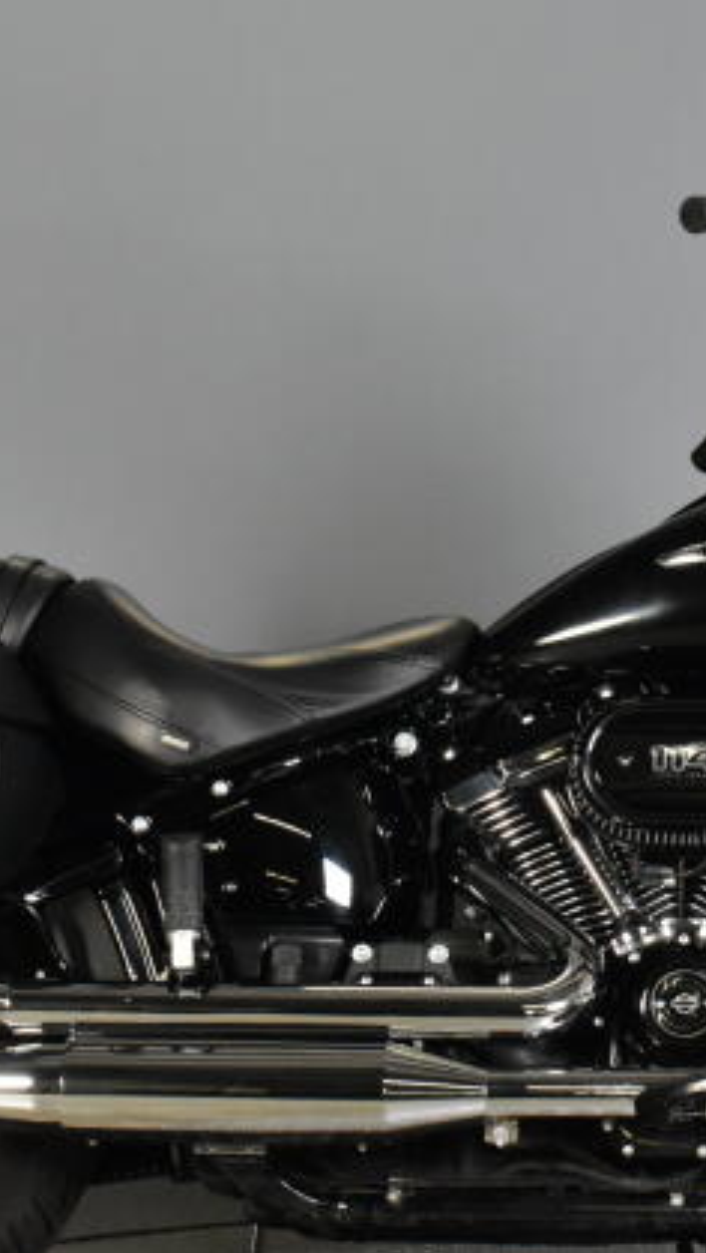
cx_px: 544
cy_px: 606
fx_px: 2992
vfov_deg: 23.7
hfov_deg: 13.4
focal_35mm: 90
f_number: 7.1
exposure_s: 1/125
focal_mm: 30
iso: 3200
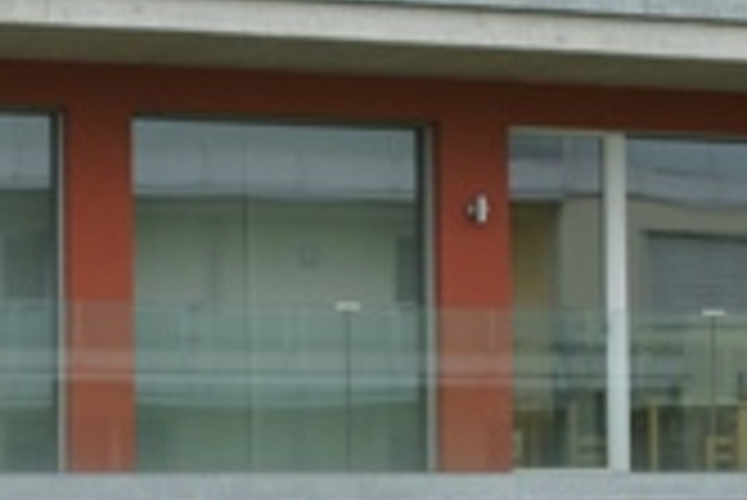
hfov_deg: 14.7
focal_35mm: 139
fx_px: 2887
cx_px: 270
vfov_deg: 9.9
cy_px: 381
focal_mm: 24
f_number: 9
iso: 200
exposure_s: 1/160
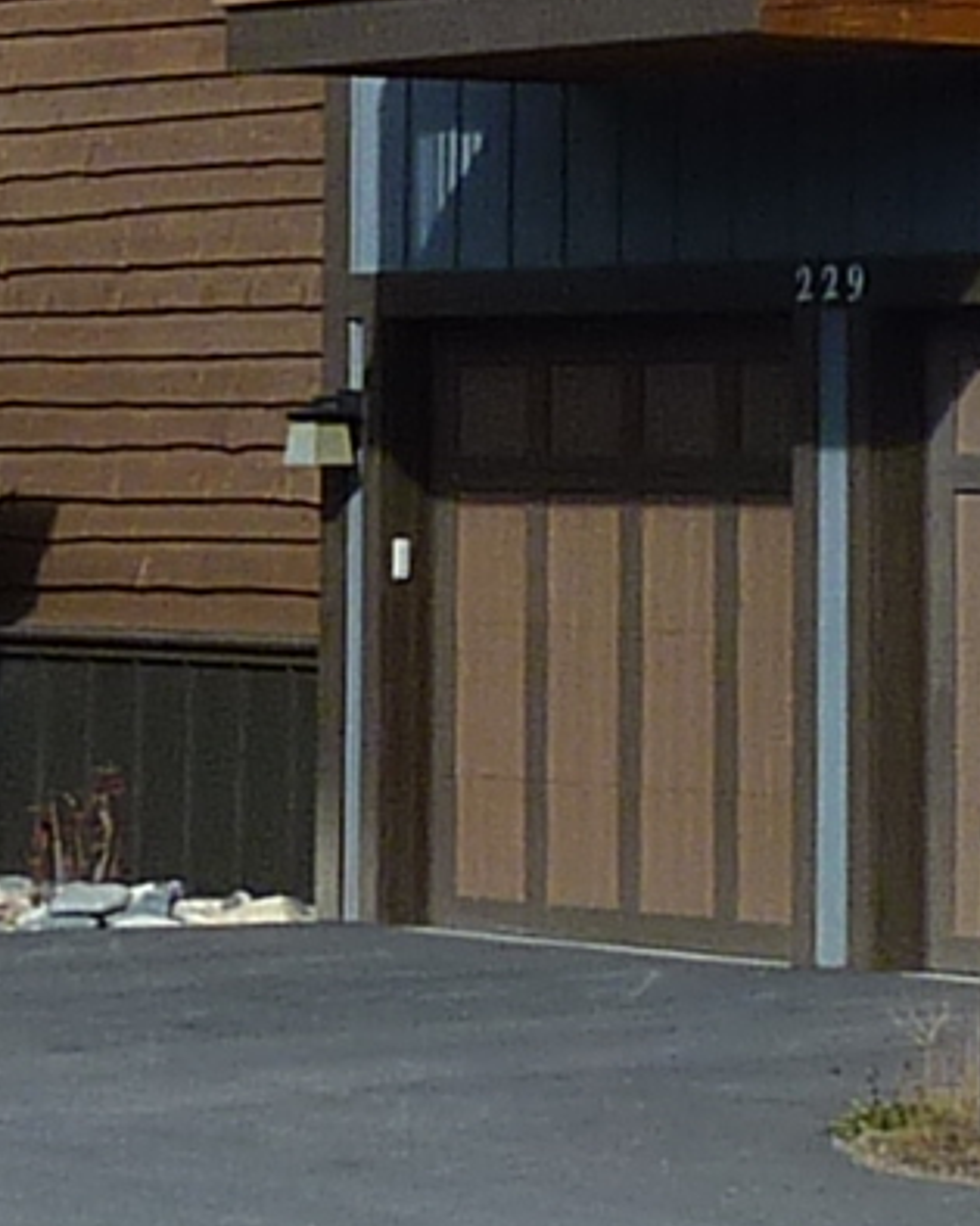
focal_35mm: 198
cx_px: 572
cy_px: -224
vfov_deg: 9.6
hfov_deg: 7.8
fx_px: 7181
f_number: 5
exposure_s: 1/500
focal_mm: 4.1
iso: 80
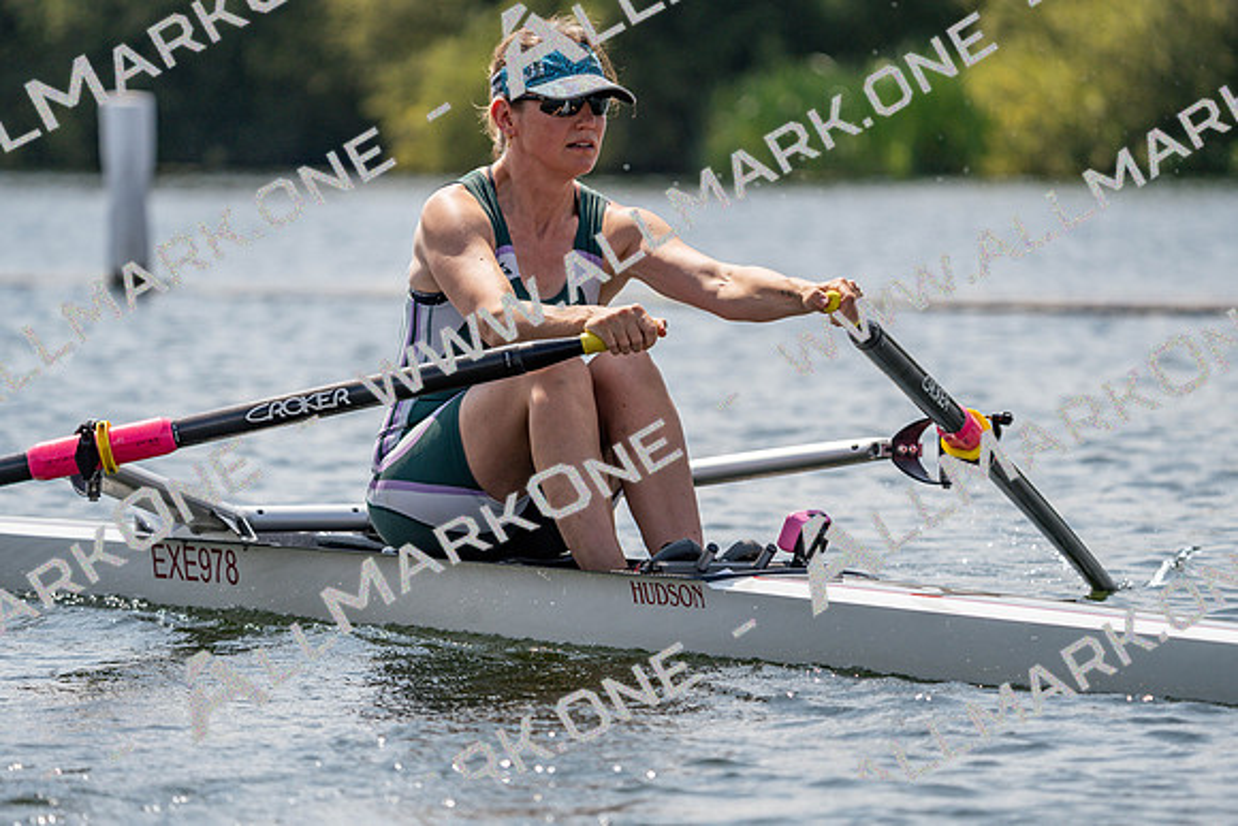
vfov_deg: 4.9
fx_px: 9631
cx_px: 619
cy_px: 413
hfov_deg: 7.4
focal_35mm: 280
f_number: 5.6
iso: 160
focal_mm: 280
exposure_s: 1/1600
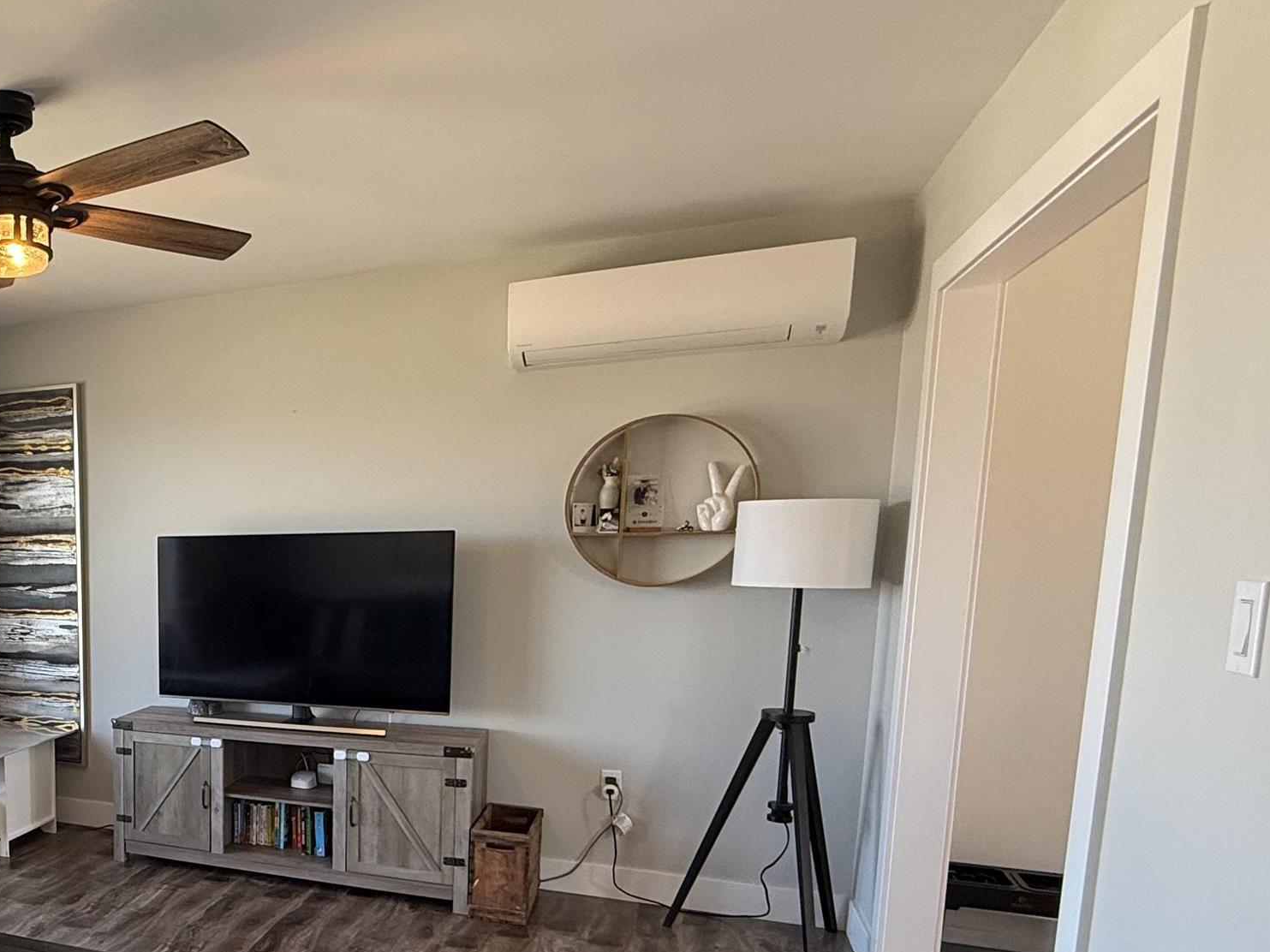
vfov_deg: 46.8
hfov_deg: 52.6
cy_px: 691
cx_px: 83
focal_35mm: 29
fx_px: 1064
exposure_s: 1/120
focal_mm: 2.22
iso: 100
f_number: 2.2
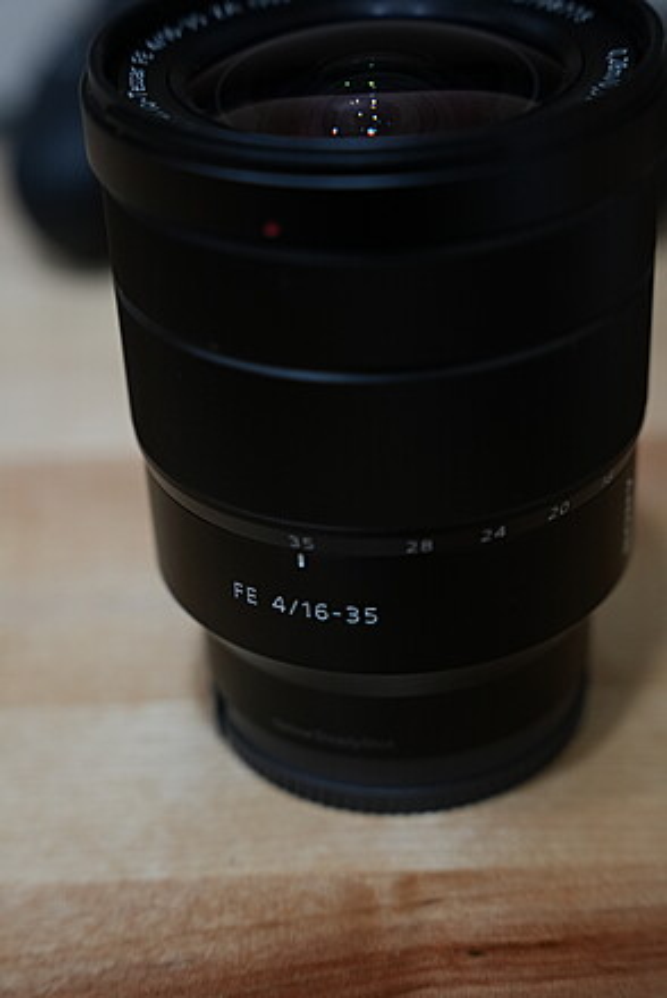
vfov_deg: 29.8
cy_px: 499
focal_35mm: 68
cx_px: 334
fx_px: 1876
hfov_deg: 20.2
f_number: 5
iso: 4000
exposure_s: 1/200
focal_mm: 67.6
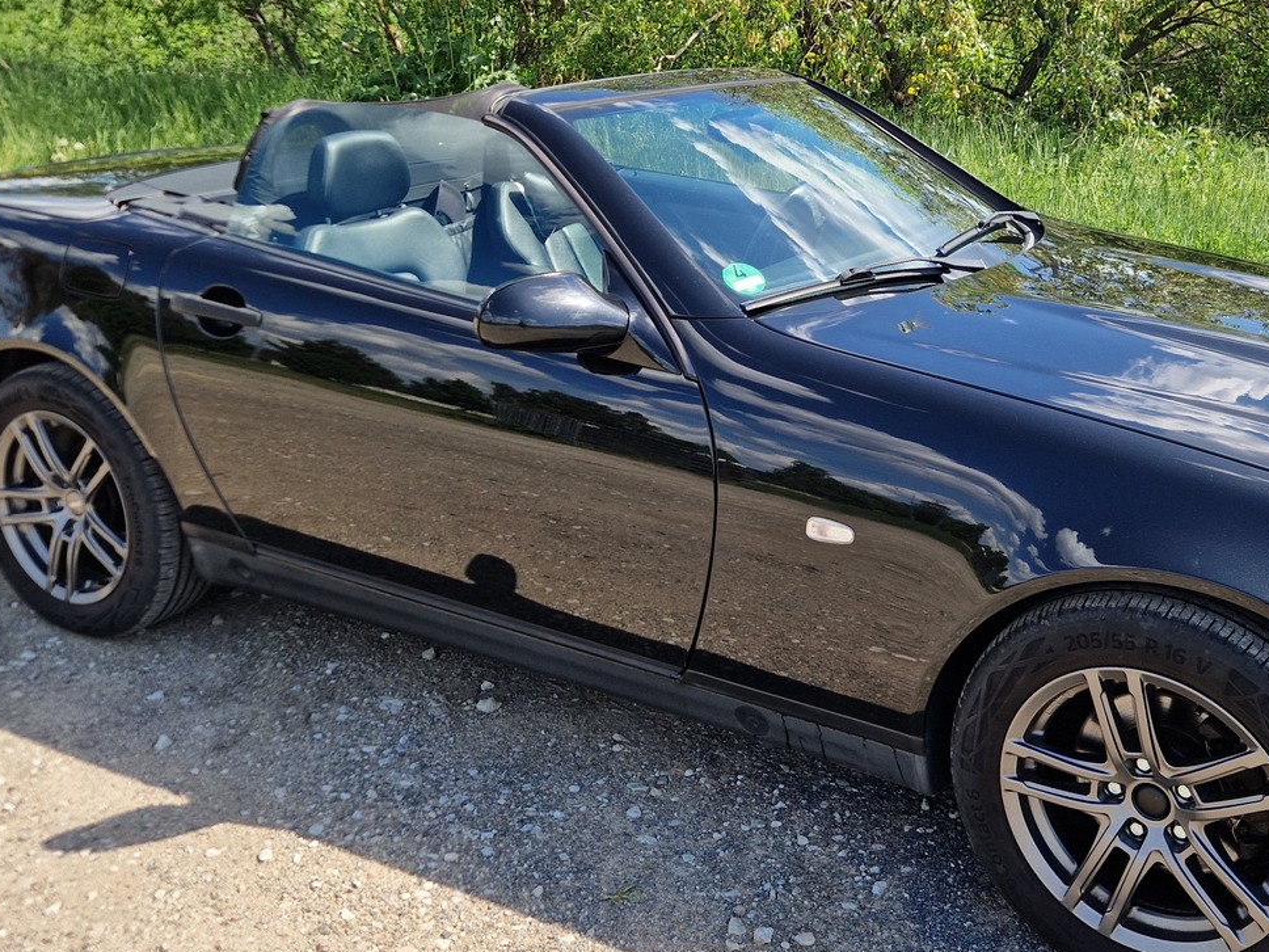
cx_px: 784
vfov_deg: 37.5
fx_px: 1393
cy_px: 361
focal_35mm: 38
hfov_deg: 48.6
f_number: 1.8
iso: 50
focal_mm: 5.4
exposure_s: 1/780
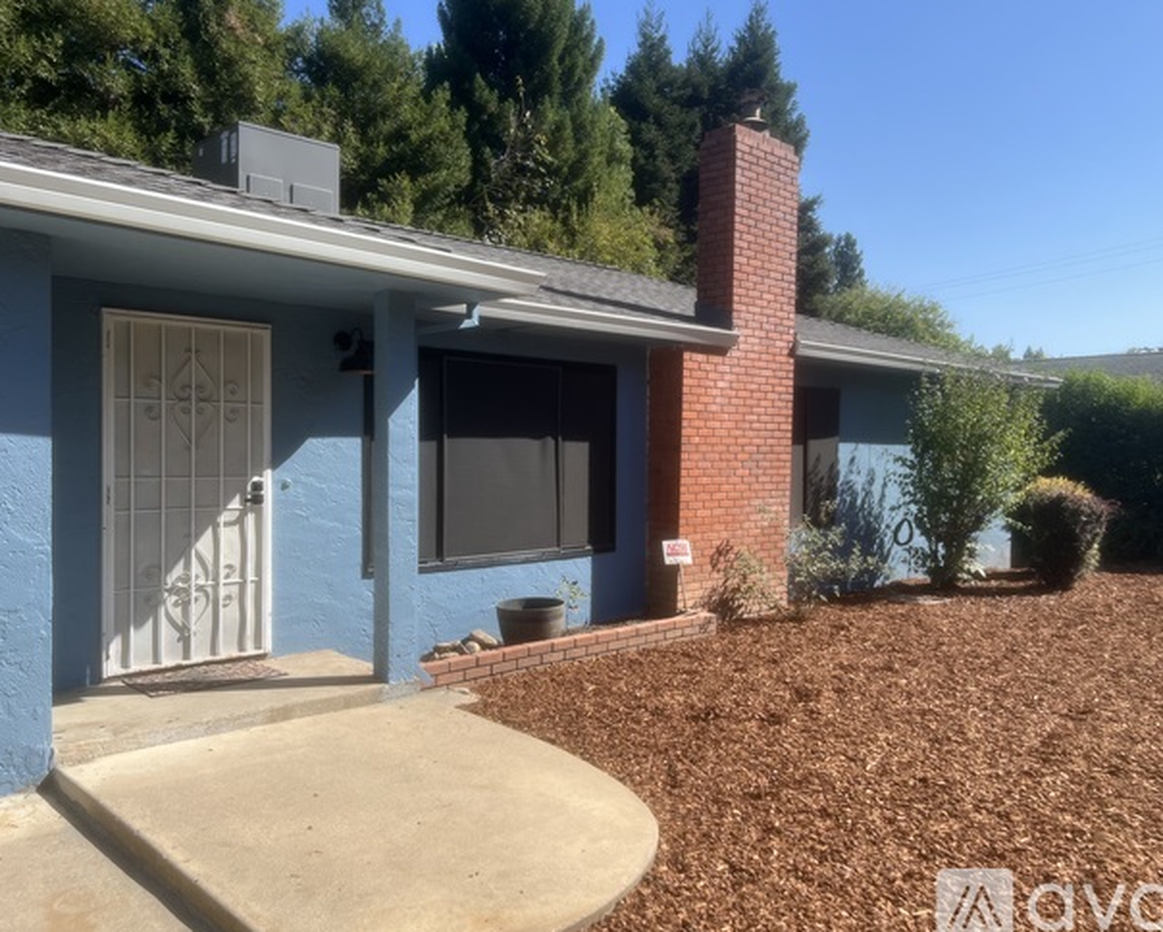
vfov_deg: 51.6
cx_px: 606
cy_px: 464
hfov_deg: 62.2
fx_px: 964
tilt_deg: -0.7
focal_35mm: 28
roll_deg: +0.0
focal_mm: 5.7
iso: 50
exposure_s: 1/3165
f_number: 1.5
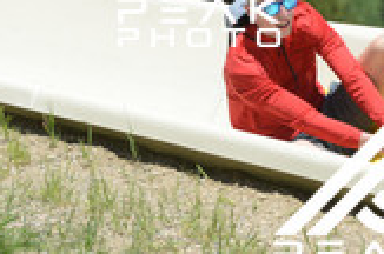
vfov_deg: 2.9
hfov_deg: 4.3
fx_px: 5110
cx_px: 365
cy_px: 192
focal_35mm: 480
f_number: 6.3
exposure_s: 1/1250
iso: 400
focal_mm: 195
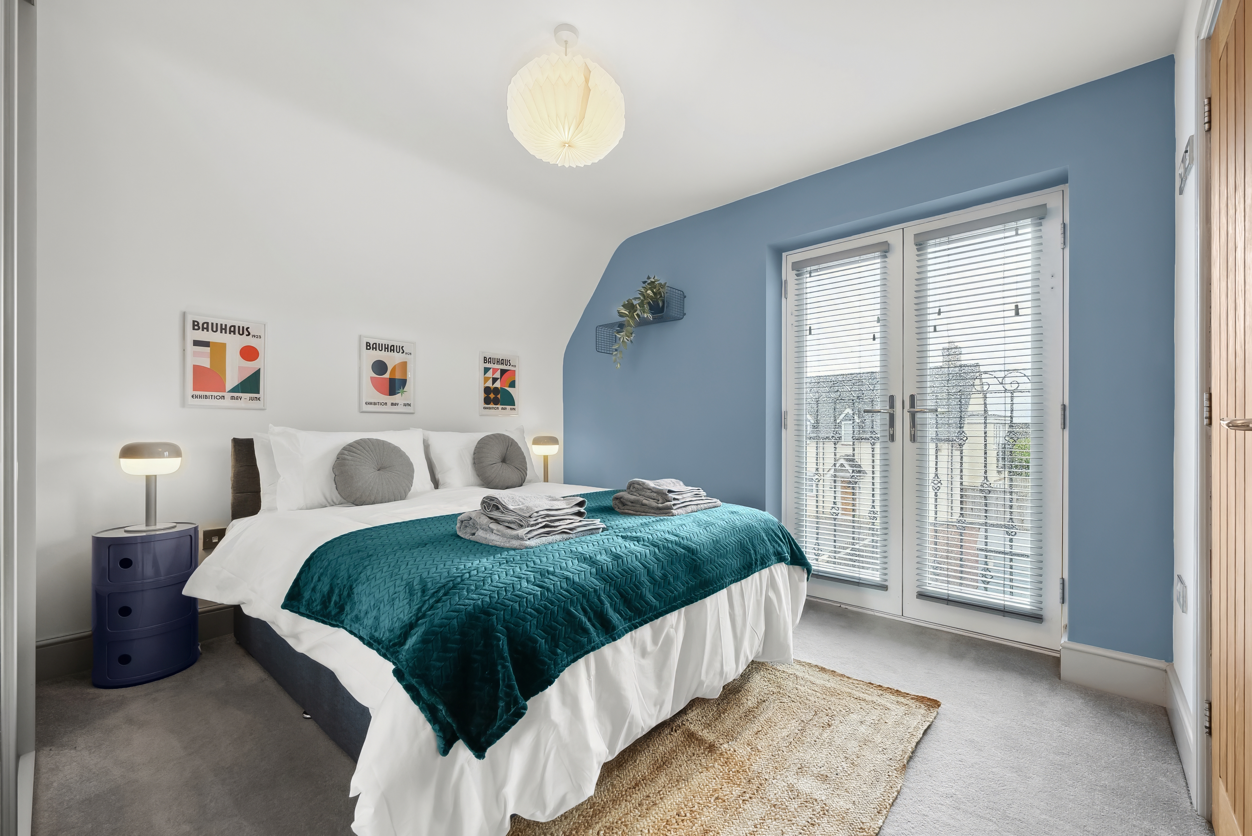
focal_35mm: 14
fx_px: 487
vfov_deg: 81.3
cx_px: 626
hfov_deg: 104.2
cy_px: 418
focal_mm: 14
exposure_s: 1/30
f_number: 8
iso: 640
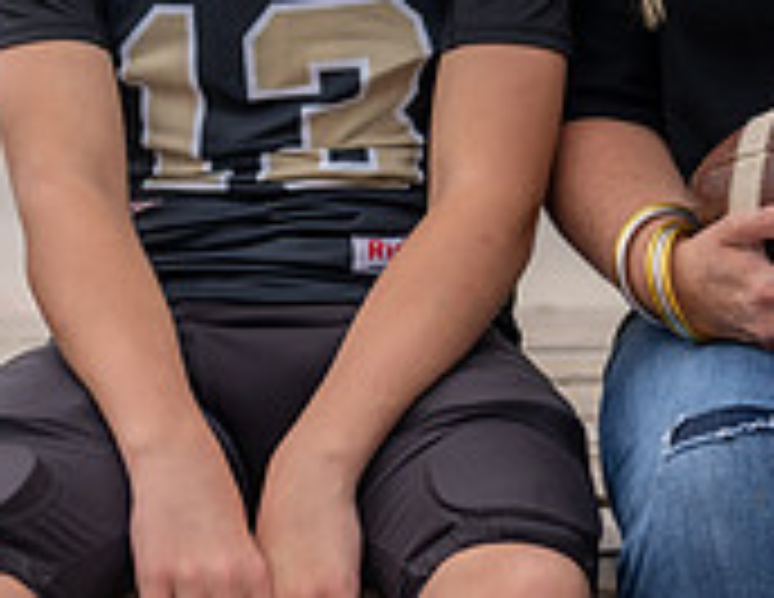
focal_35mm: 336
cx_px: 615
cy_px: -36
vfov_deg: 4.5
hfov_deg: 5.8
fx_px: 7598
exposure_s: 1/320
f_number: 2.8
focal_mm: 90
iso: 160
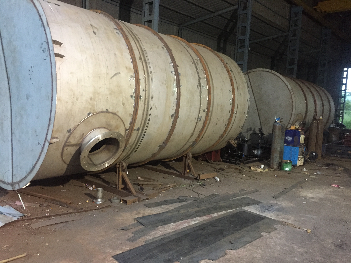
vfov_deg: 48.2
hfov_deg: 61.7
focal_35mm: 29
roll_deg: -4.2
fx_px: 294
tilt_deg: -6.4
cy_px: 132
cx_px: 176
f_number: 2.2
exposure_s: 1/17
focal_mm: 4.15
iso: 250
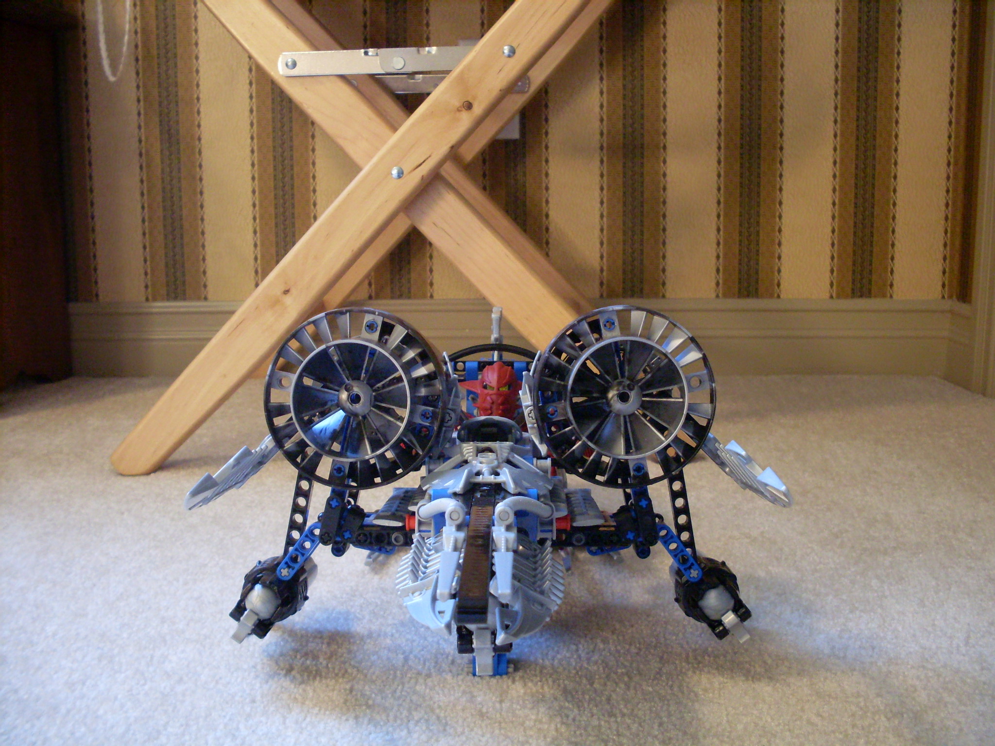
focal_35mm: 38
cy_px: 373
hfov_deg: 49.0
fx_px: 1092
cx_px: 498
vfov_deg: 37.7
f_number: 2.8
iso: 200
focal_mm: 6.3
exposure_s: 1/20
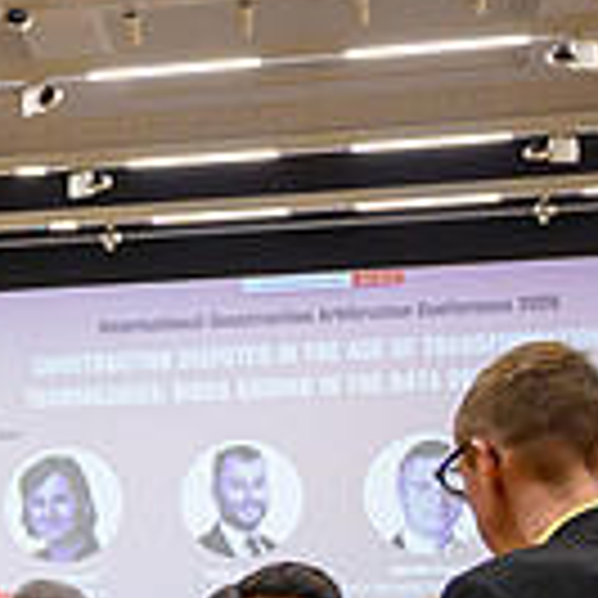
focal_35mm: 135
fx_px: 2639
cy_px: 663
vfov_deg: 12.7
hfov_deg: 11.5
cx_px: -629
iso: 4000
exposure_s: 1/100
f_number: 4
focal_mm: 24
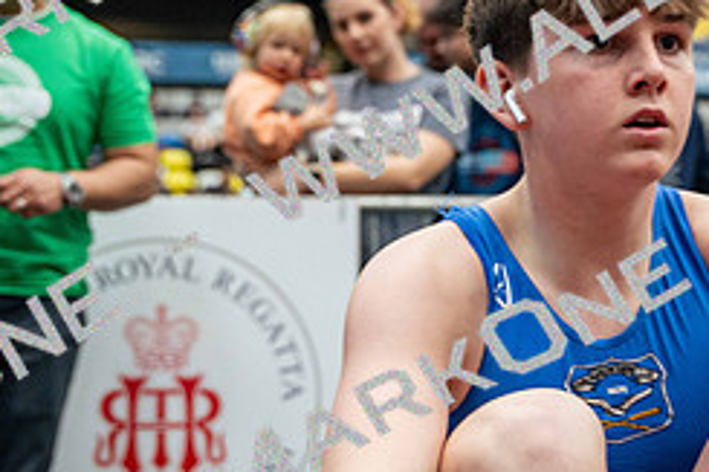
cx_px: 605
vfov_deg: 15.2
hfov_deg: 22.2
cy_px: 230
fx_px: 1771
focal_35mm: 90
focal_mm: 38
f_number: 2.8
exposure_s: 1/200
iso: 1250
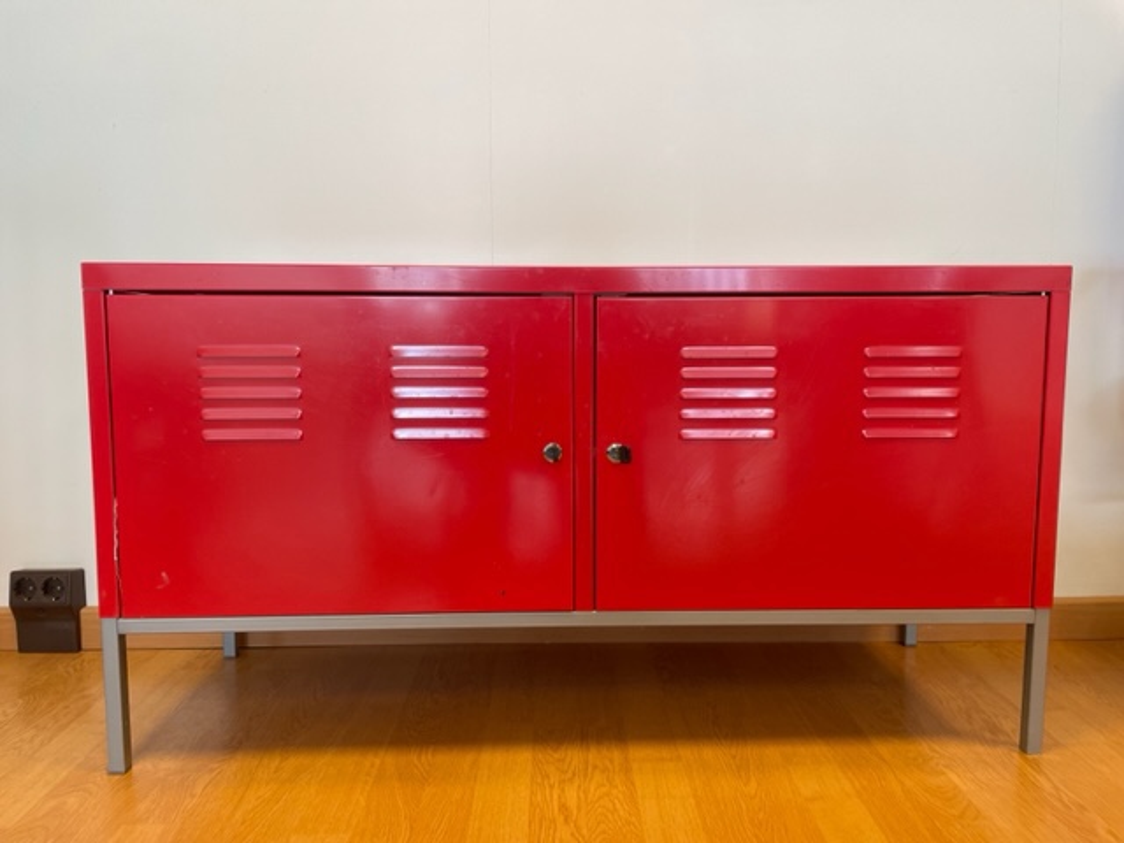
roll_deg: +0.8
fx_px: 844
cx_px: 562
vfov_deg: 53.1
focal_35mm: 26
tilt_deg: -5.2
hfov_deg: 67.3
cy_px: 422
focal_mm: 4.2
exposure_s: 1/100
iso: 50
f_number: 1.6
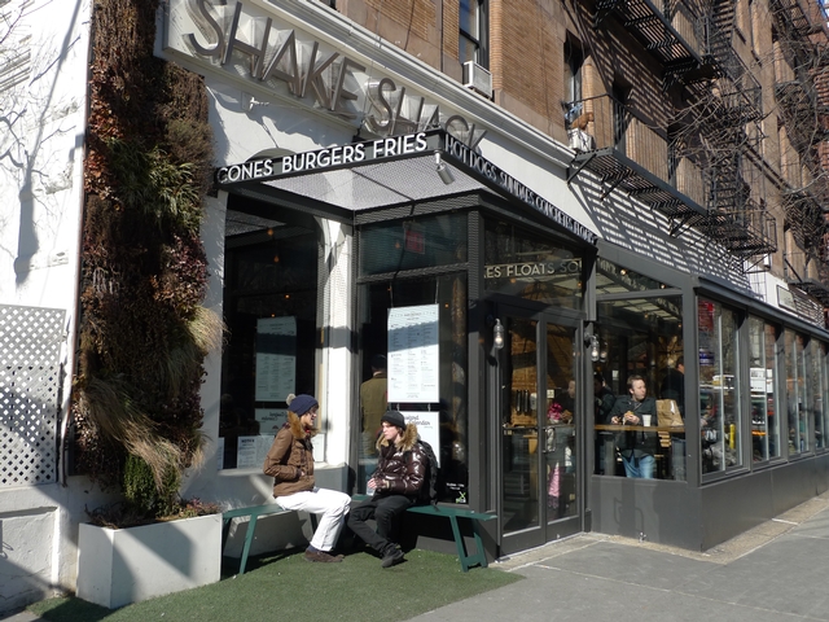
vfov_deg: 44.2
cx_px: 414
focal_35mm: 32
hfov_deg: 56.8
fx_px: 766
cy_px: 311
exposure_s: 1/1000
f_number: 4
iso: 80
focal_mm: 6.8
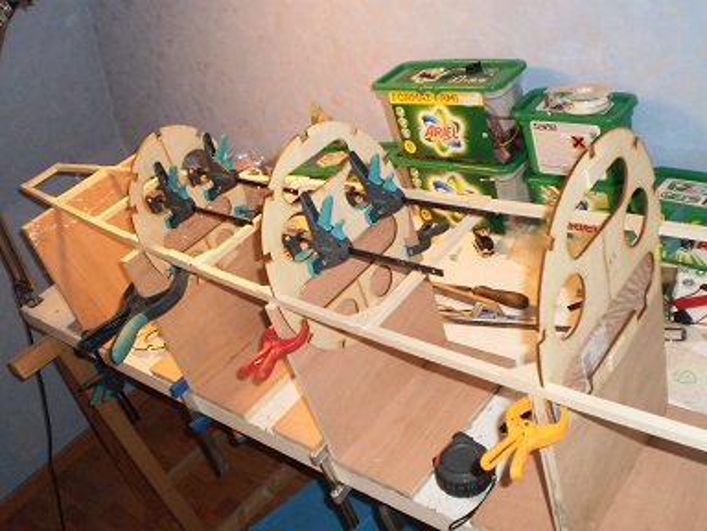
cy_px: 266
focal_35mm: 36
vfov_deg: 39.7
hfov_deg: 51.4
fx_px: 735
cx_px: 354
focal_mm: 6.3
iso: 125
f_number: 3.1
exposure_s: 1/30
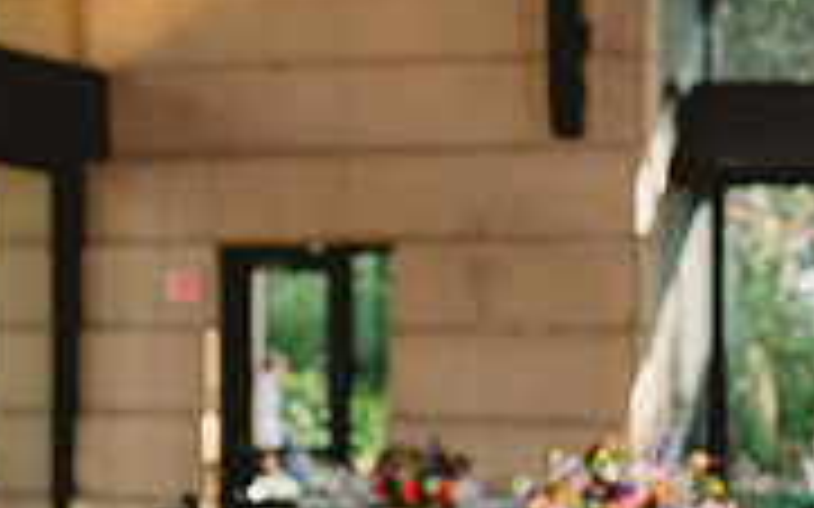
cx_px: 1241
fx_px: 2905
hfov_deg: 14.8
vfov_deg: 9.9
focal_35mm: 131
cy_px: 560
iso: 125
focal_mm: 40
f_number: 4
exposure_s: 1/160
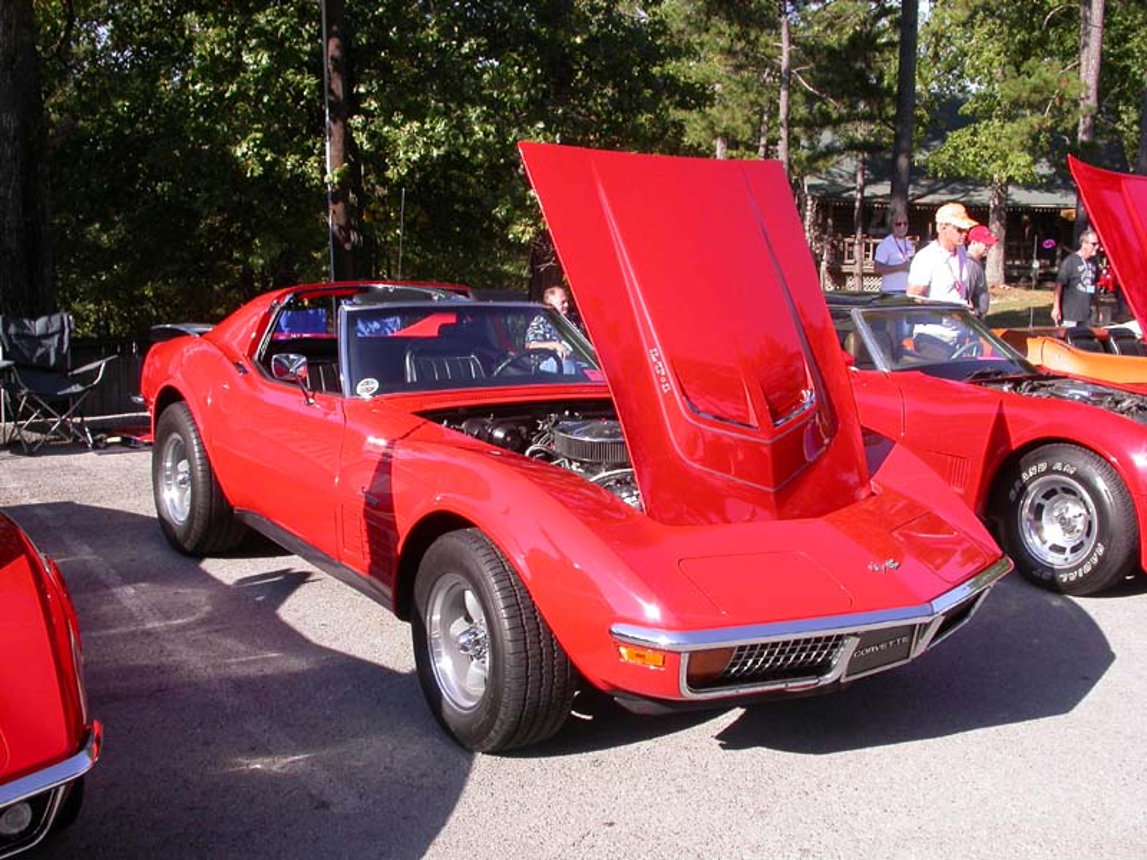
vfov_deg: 37.7
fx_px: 1259
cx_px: 574
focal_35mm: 38
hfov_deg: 49.0
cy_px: 430
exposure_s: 1/198
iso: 100
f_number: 6
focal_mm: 7.85
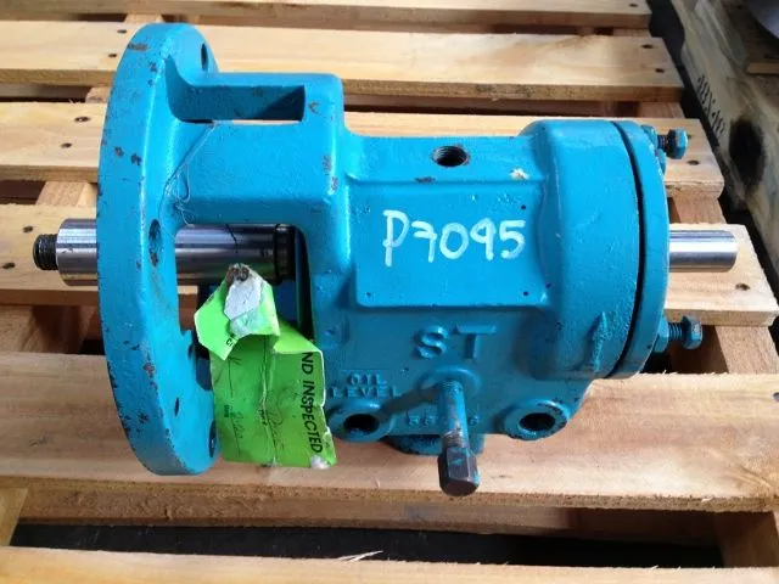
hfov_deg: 52.6
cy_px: 292
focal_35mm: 35
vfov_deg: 40.7
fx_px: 788
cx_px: 390
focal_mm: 4.28
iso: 80
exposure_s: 1/20
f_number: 2.4
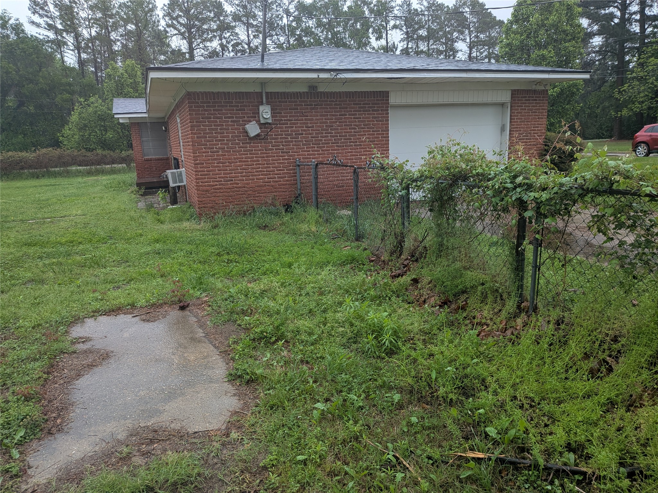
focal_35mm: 24
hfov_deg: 71.6
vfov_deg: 56.8
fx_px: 456
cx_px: 329
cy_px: 246
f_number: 1.7
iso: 44
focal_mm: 4.53
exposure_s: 1/40
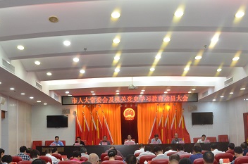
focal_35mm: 46
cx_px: 108
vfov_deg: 29.0
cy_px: 106
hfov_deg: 42.7
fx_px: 316
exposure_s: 1/100
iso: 1600
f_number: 5.6
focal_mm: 18
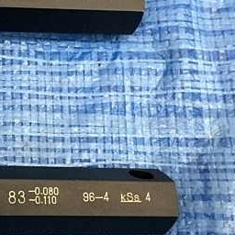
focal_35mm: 64
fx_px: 492
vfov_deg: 26.9
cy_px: 104
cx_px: -20
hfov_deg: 25.1
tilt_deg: -79.3
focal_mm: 4.15
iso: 160
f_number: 2.2
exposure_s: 1/30
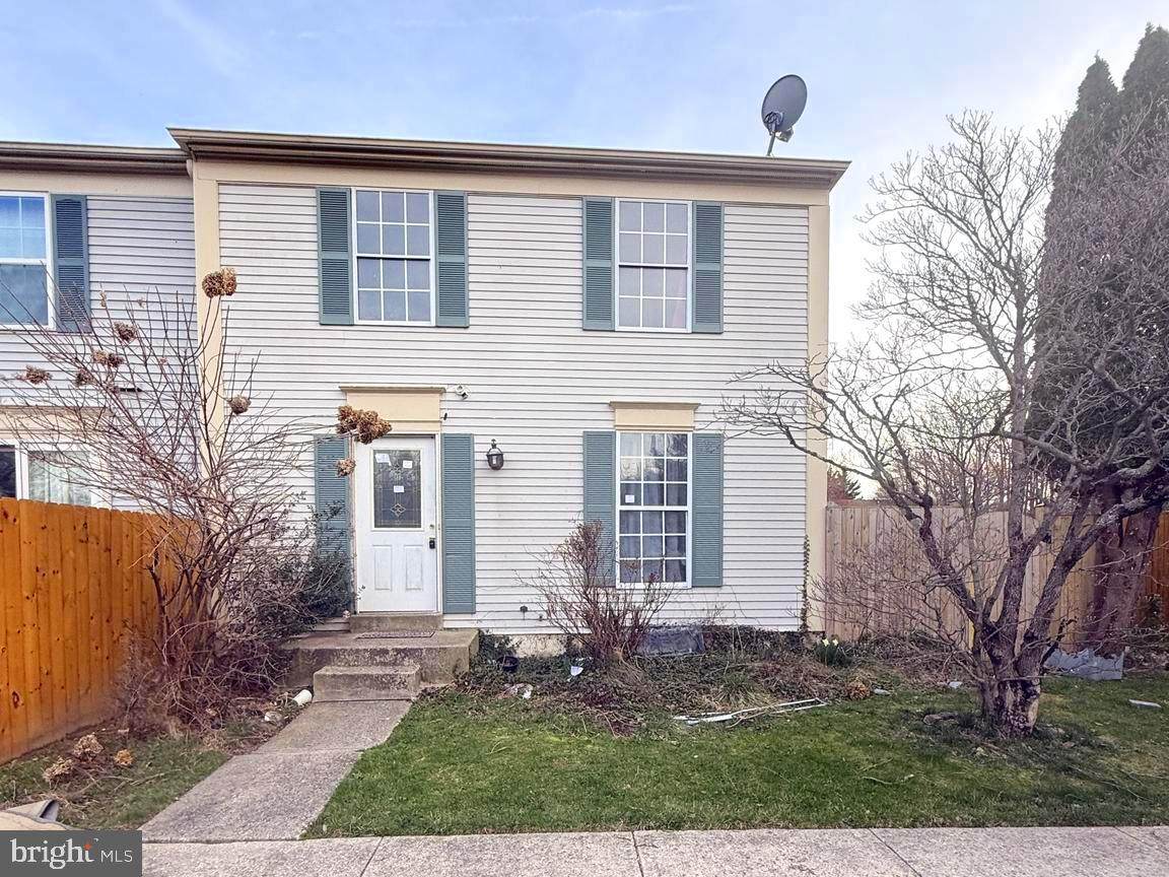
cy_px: 438
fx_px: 473
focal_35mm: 14
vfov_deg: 85.7
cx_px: 584
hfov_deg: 102.1
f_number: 2.2
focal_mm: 2.22
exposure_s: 1/201
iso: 50
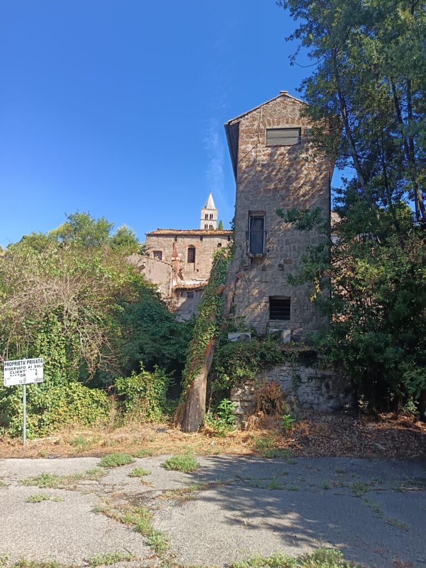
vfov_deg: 71.6
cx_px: 213
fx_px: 394
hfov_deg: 56.8
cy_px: 284
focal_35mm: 24
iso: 100
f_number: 1.75
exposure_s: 1/202
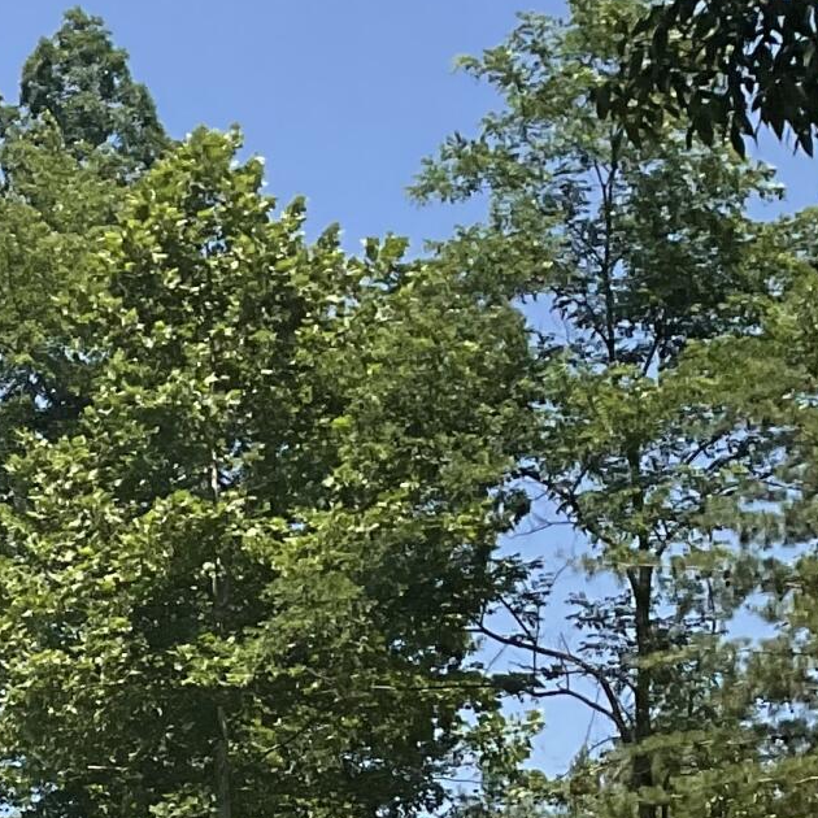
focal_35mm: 122
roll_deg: -3.3
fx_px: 3262
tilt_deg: +3.9
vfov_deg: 13.2
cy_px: 1382
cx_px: -1060
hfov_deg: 11.9
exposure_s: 1/1730
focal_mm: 3
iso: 16
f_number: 1.8
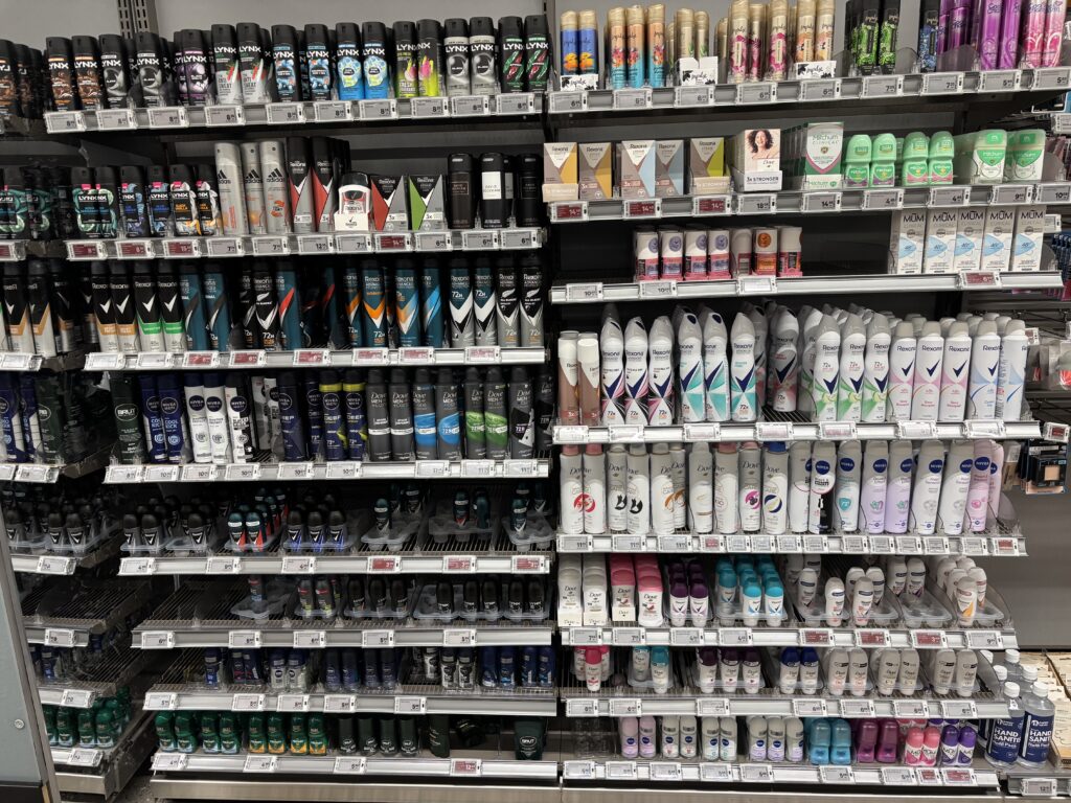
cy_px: 402
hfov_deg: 67.3
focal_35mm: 26
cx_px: 536
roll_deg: +1.7
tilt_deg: -15.2
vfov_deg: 53.1
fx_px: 804
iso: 100
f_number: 1.6
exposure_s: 1/100
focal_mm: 5.96
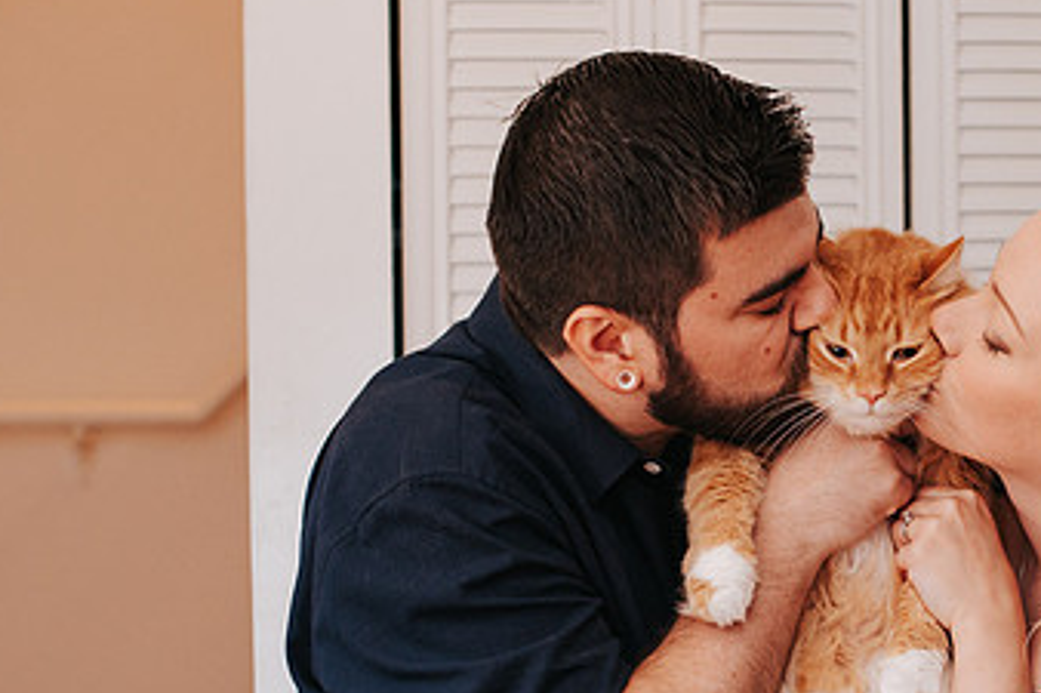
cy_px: 525
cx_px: 808
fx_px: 2746
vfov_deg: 14.3
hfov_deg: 21.2
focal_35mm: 95
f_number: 3.2
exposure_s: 1/160
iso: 1000
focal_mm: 50
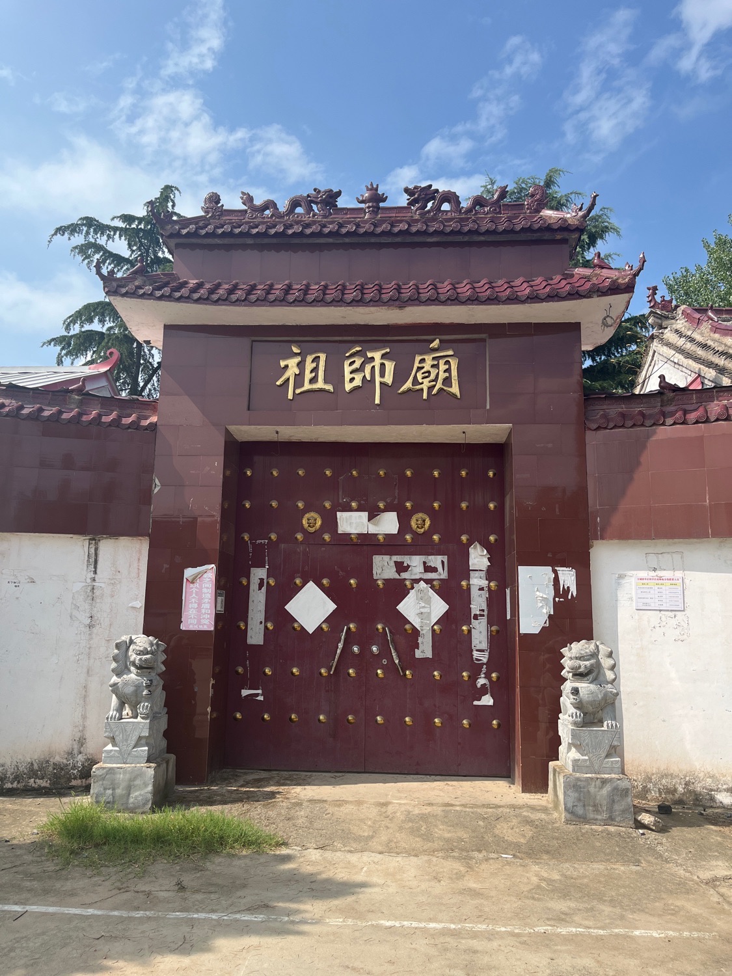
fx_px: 733
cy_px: 488
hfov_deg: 53.1
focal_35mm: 26
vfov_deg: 67.3
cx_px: 366
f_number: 1.6
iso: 50
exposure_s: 1/2632
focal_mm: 5.1
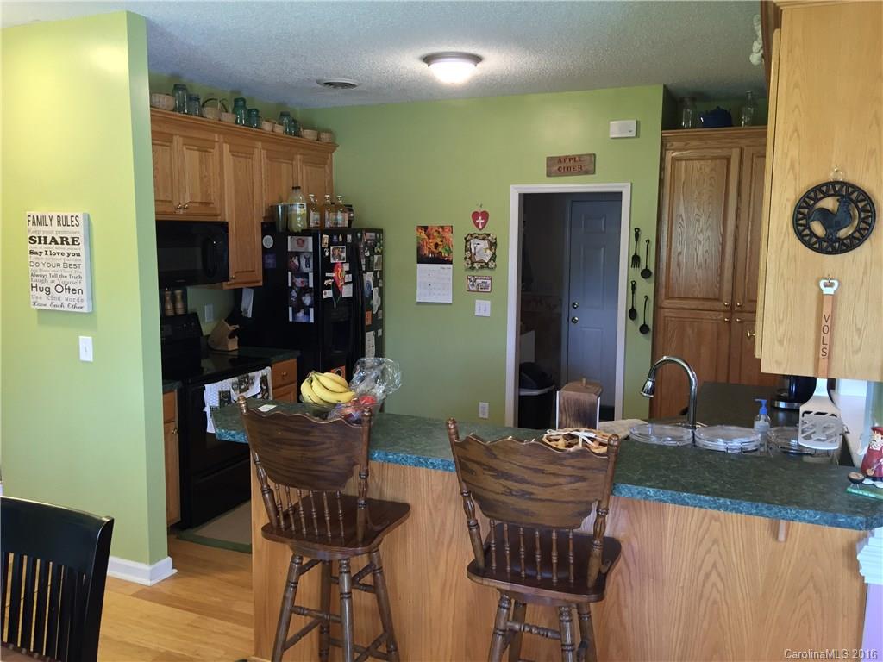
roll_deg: -1.4
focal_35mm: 29
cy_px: 331
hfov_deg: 61.7
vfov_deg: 48.2
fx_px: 740
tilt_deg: -8.0
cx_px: 442
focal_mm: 4.15
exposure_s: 1/30
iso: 160
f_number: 2.2
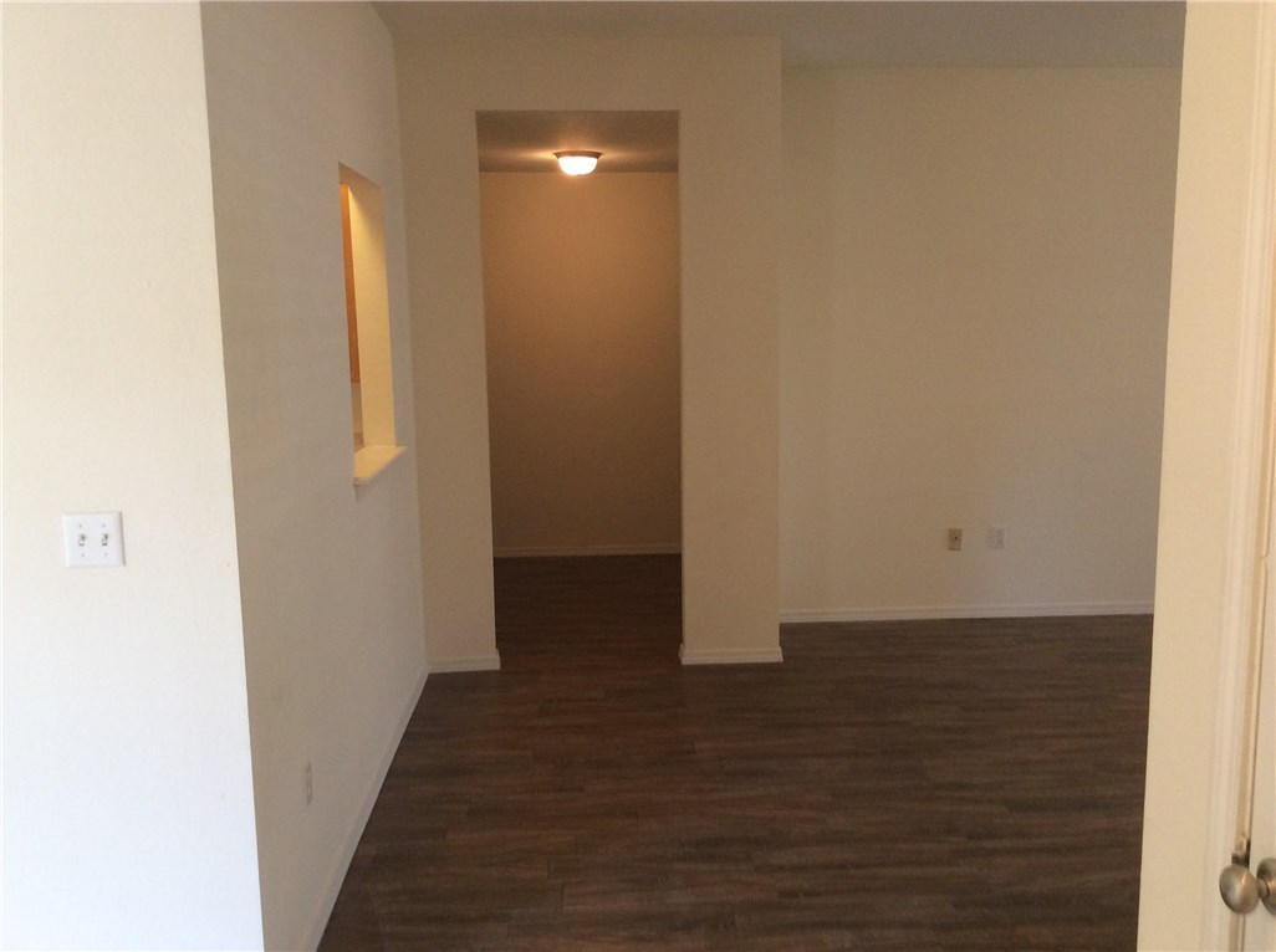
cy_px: 476
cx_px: 638
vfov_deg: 44.0
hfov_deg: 56.9
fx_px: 1178
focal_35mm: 32
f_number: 2.4
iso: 80
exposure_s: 1/24
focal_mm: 3.3
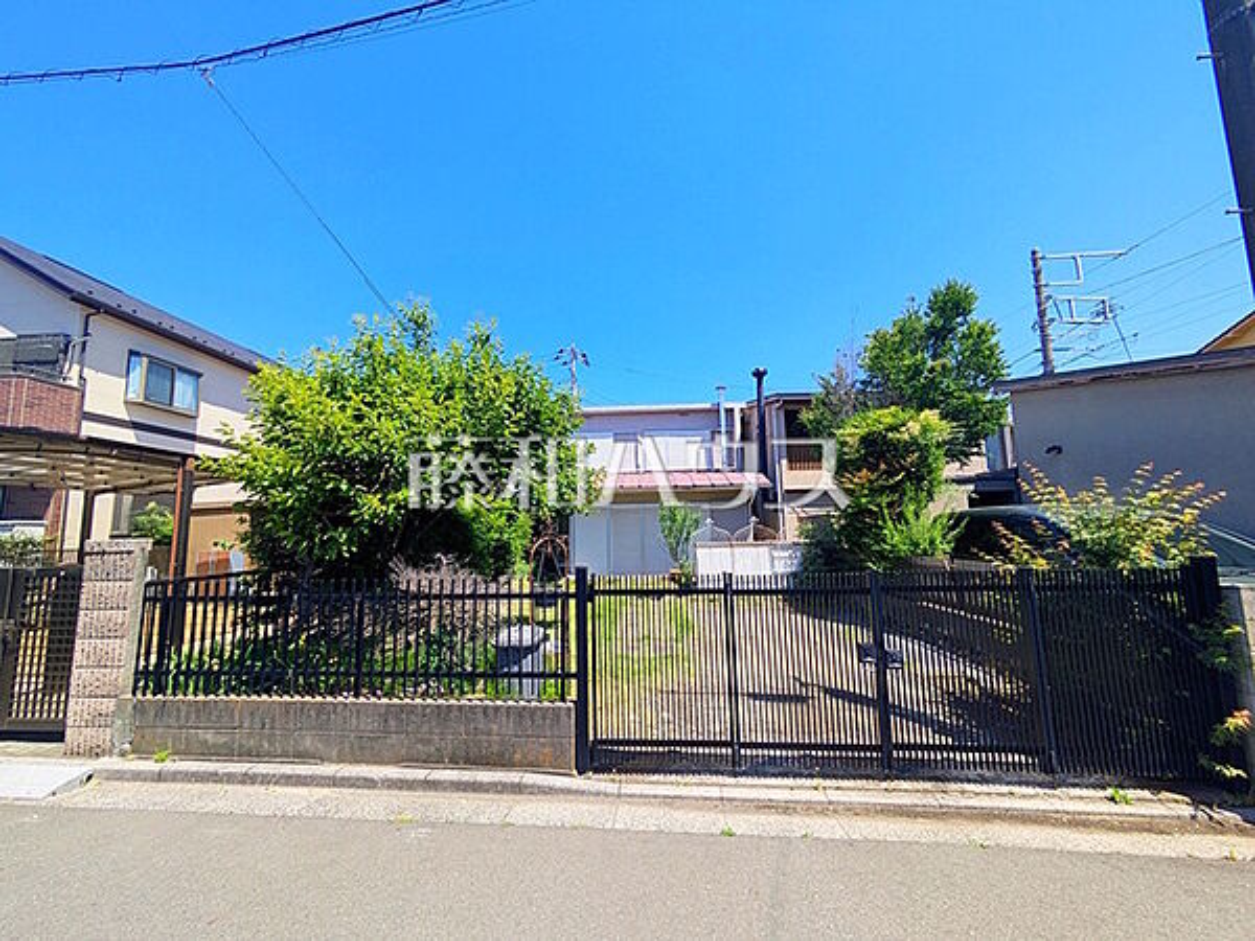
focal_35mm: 14
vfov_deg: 85.7
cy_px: 470
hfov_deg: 102.1
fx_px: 508
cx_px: 628
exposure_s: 1/1035
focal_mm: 1.83
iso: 47
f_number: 2.2
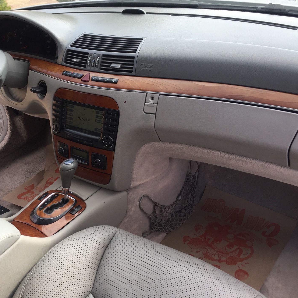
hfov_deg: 46.7
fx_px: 341
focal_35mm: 35
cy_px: 149
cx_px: 107
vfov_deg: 47.2
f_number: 2.2
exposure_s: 1/227
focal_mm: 4.15
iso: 32
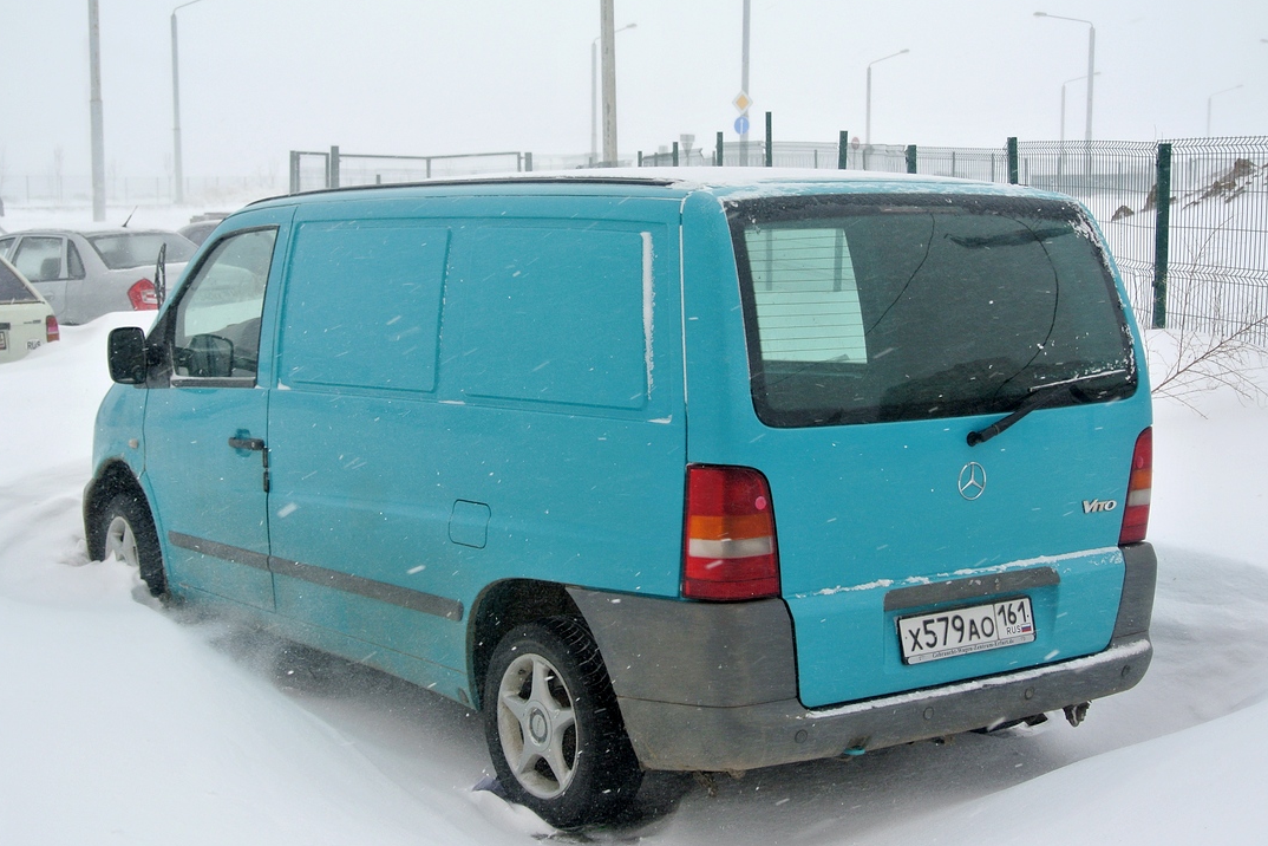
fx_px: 2008
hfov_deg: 35.1
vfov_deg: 23.8
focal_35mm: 57
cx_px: 636
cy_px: 455
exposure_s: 1/320
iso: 100
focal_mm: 18.9
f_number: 4.8
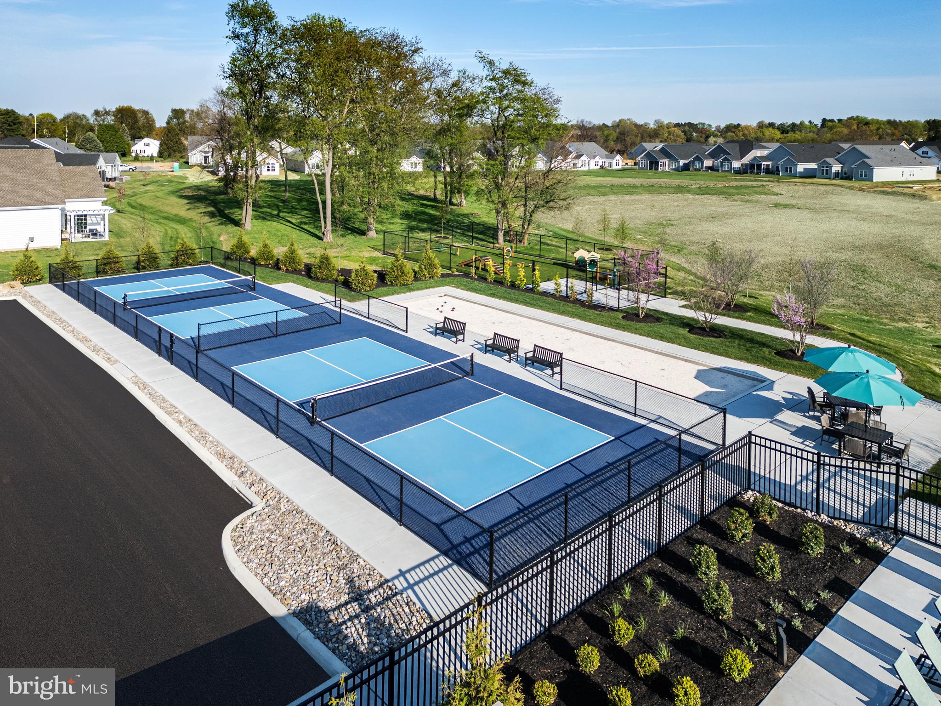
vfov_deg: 56.8
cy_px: 353
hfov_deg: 71.6
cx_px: 470
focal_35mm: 24
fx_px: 652
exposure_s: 1/2500
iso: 120
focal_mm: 6.72
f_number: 1.7
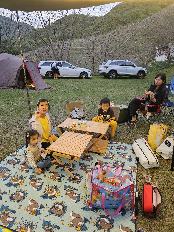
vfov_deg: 73.9
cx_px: 87
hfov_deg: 58.9
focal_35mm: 23
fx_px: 154
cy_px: 116
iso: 800
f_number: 1.7
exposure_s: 1/120
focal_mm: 6.3
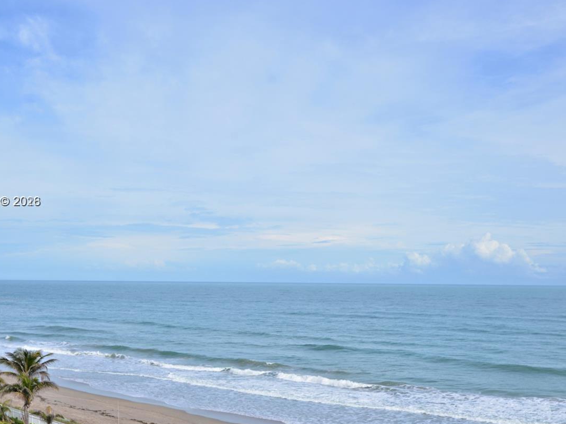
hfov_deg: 38.2
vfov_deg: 29.1
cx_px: 297
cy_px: 202
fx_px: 818
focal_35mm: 50
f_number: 8
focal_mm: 35
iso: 200
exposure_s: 1/640
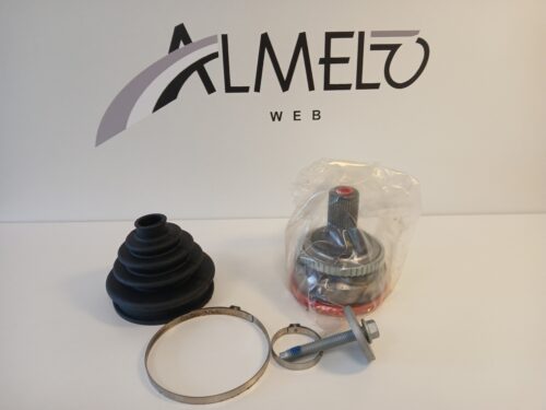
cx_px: 273
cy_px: 205
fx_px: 410
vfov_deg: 53.1
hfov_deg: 67.3
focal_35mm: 26
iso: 80
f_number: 1.8
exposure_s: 1/50
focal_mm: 3.98
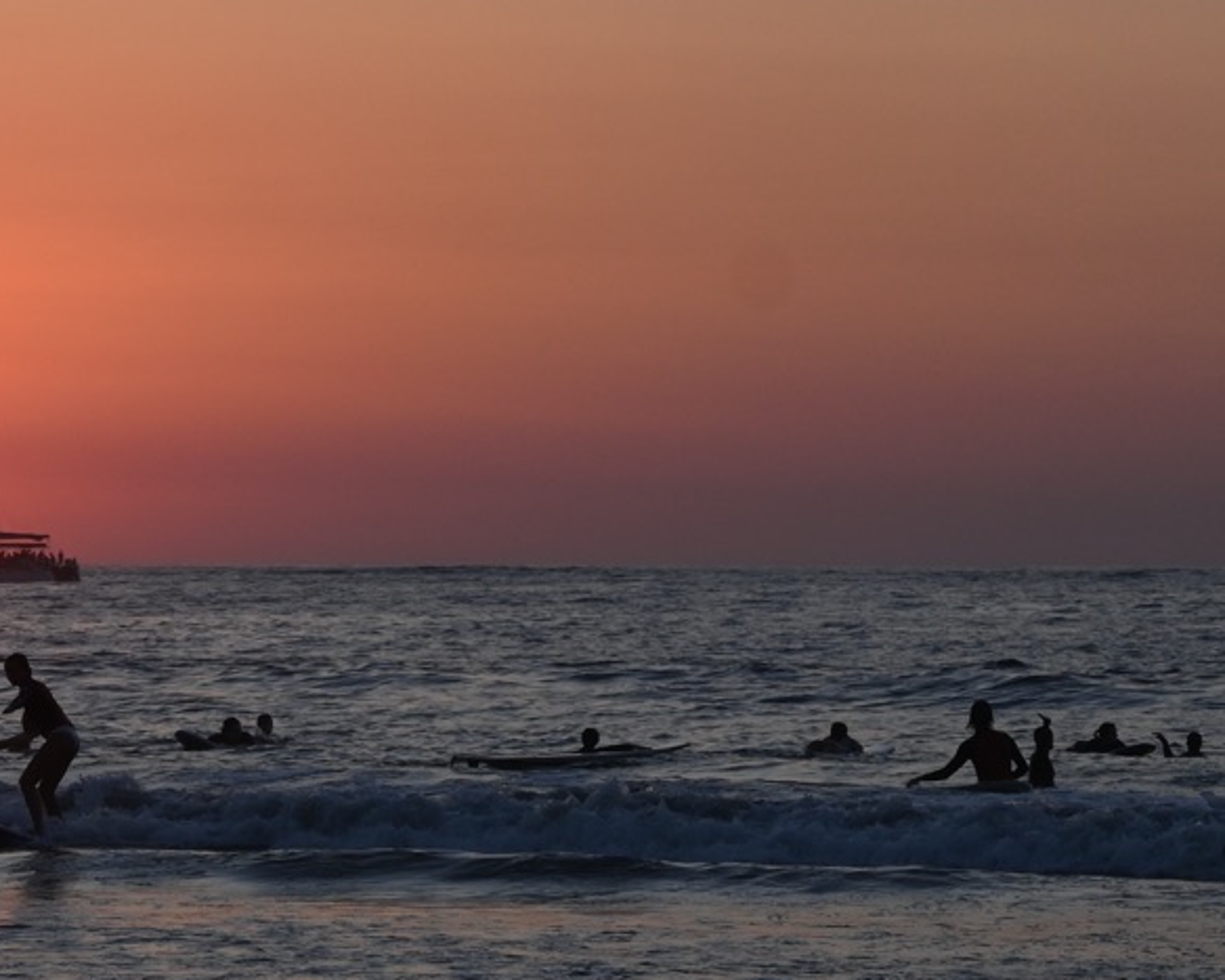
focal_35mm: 217
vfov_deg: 7.1
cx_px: -69
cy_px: 592
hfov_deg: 8.8
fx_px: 7866
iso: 125
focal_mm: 50
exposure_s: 1/250
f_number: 6.3
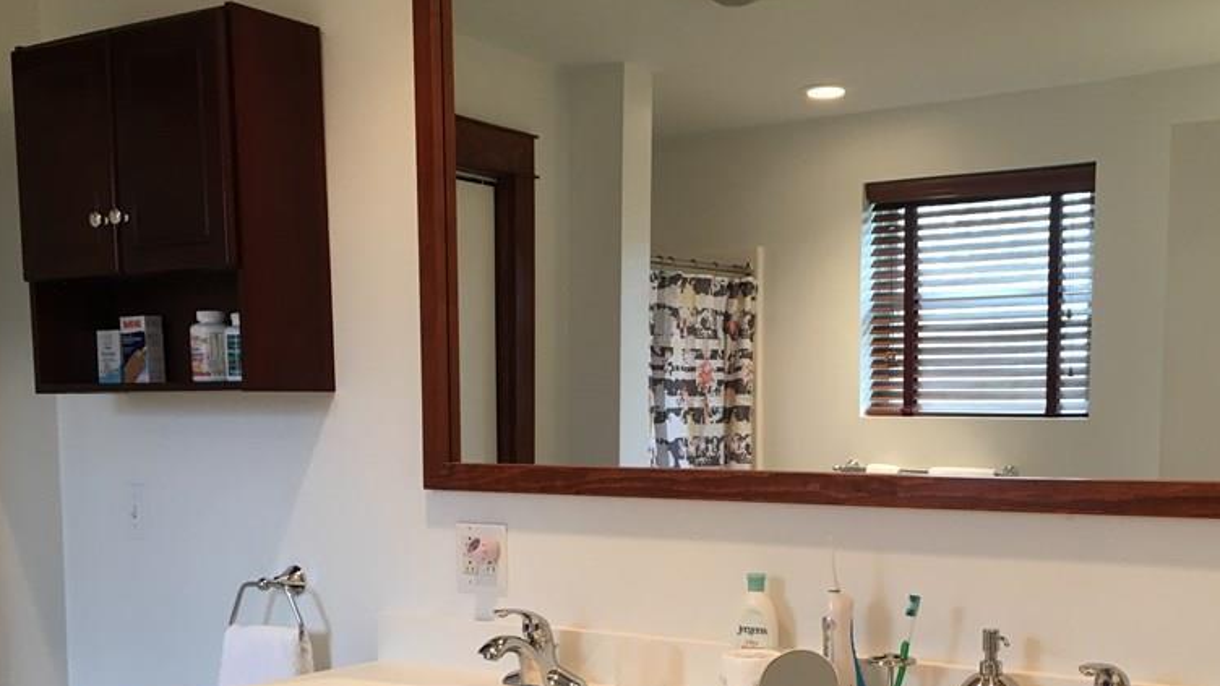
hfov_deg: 46.9
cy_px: 529
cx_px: 767
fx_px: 1391
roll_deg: +0.4
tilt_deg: -5.7
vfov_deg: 27.3
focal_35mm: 43
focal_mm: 4.15
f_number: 2.2
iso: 64
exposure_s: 1/30
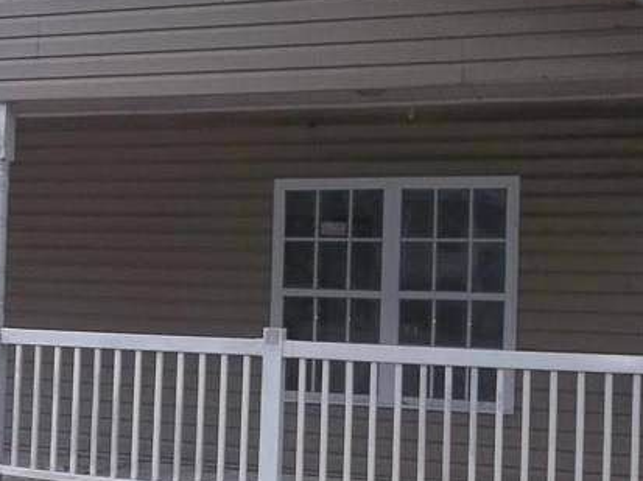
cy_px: 277
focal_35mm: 67
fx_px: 1243
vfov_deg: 21.9
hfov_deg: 27.8
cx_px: 50
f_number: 3.5
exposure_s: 1/50
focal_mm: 4.9
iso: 160
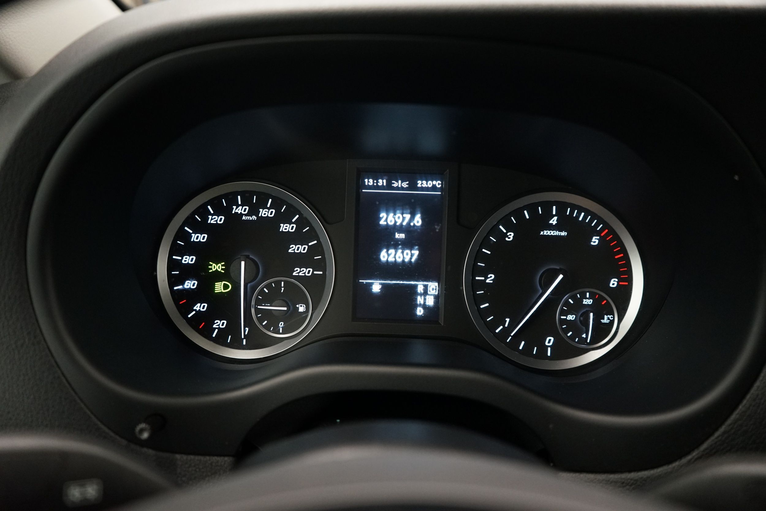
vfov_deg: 46.4
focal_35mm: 28
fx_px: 596
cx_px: 383
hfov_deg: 65.5
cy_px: 256
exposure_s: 1/60
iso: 2500
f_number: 3.5
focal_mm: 28
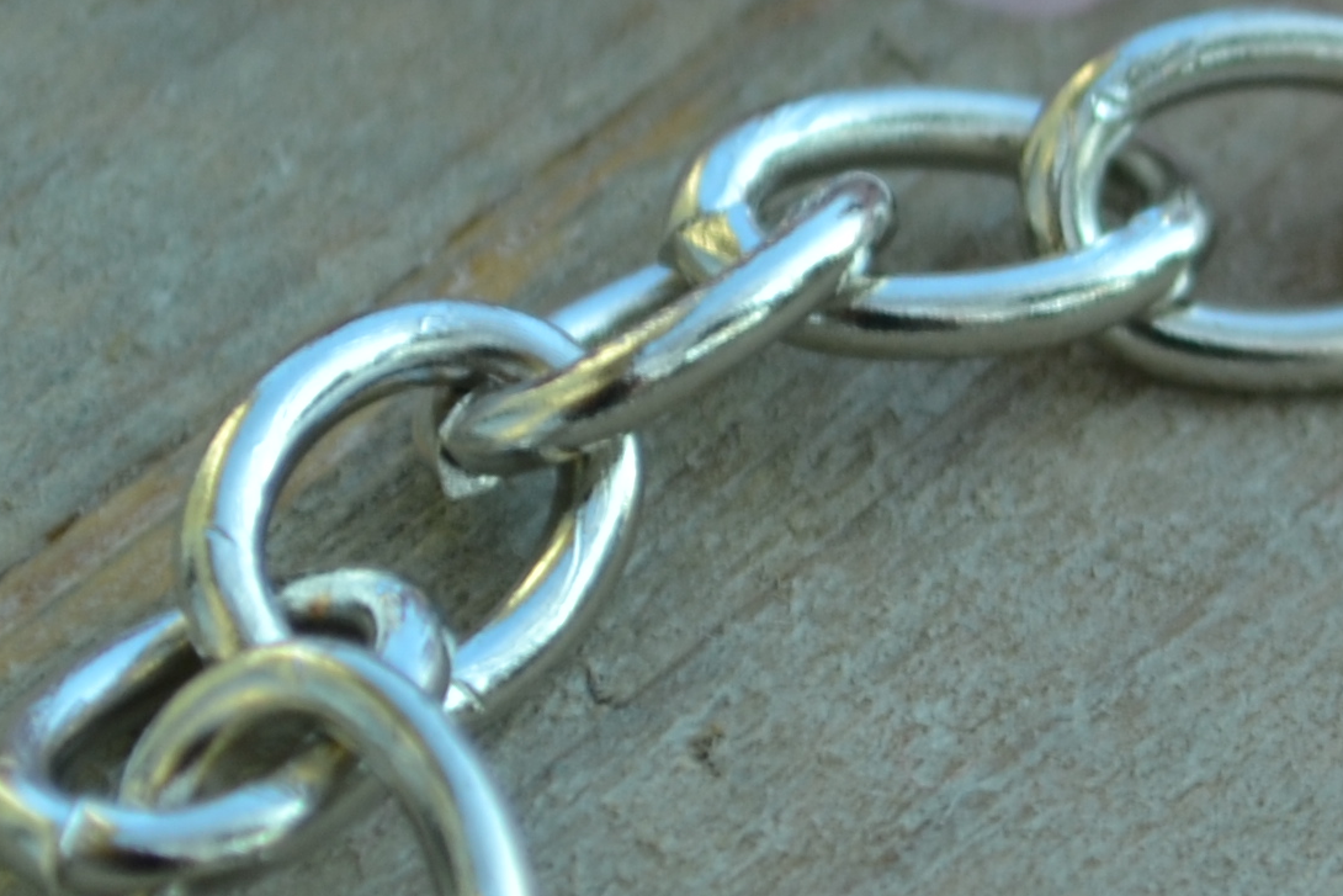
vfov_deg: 4.3
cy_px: 431
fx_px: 11827
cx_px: 2007
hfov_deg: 6.4
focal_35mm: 317
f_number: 5.6
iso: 125
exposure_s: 1/125
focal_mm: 50
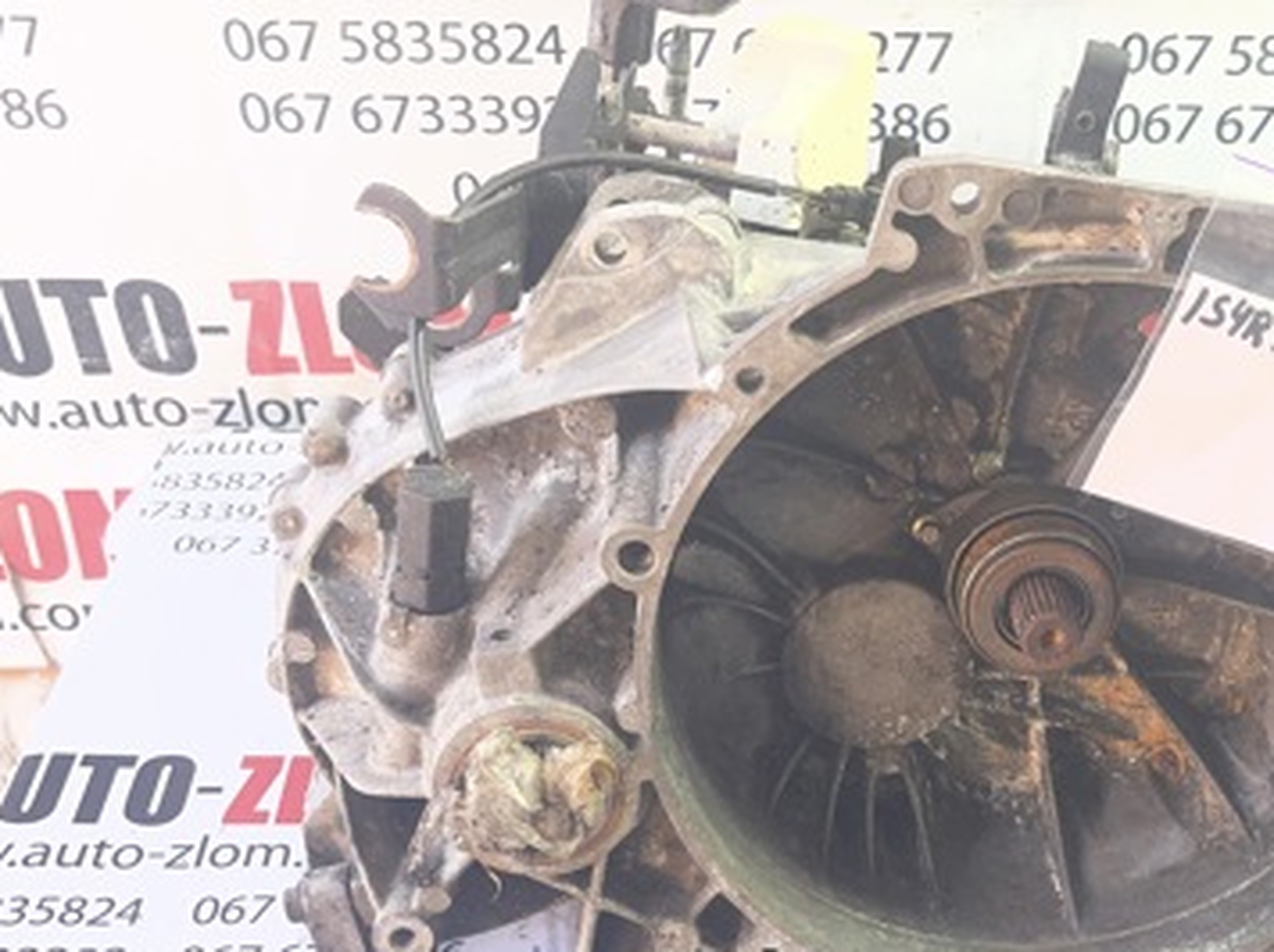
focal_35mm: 45
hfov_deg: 41.1
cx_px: 923
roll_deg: -3.0
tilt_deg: -37.2
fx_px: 1654
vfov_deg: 32.0
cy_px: 567
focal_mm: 5.1
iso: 80
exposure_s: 1/100
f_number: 1.6
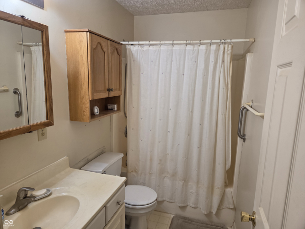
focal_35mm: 23
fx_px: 203
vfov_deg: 58.9
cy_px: 114
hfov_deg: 73.9
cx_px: 152
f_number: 1.8
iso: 125
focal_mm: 5.4
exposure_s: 1/120
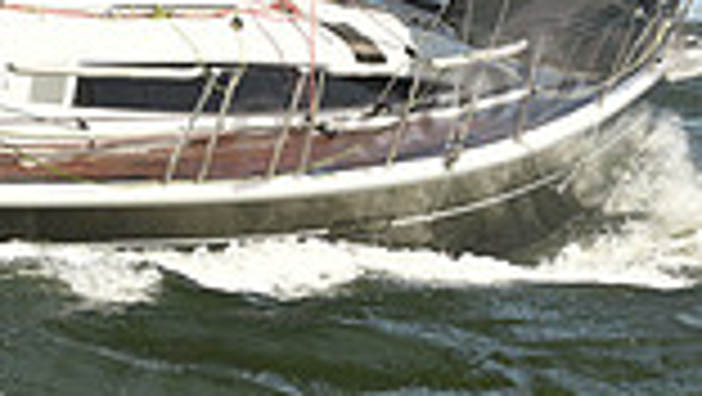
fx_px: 5067
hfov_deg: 7.9
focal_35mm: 272
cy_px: -97
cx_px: -4
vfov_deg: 4.5
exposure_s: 1/800
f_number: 9
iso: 250
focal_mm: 70
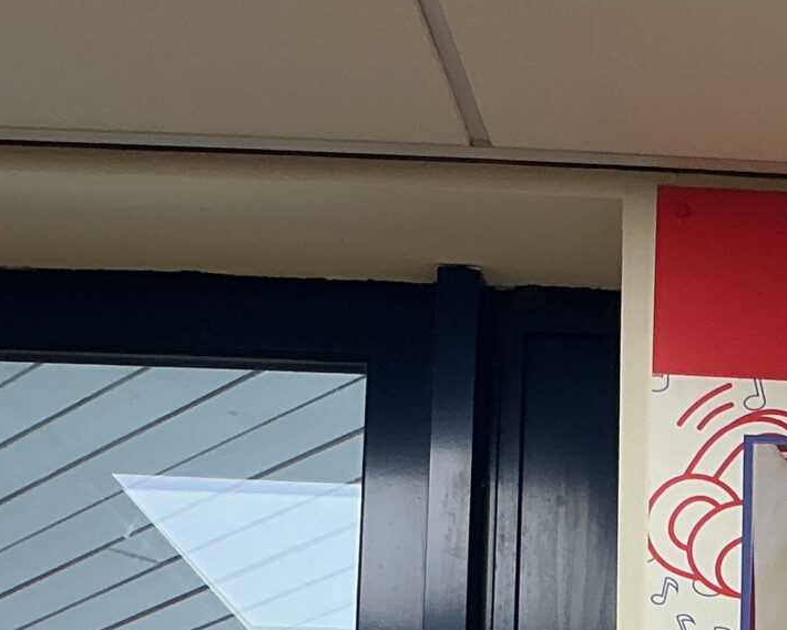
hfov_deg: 17.1
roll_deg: -0.2
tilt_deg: +8.0
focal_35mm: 102
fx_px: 2376
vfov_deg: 13.8
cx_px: 1148
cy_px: 1055
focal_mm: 3
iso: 64
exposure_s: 1/100
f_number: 1.8
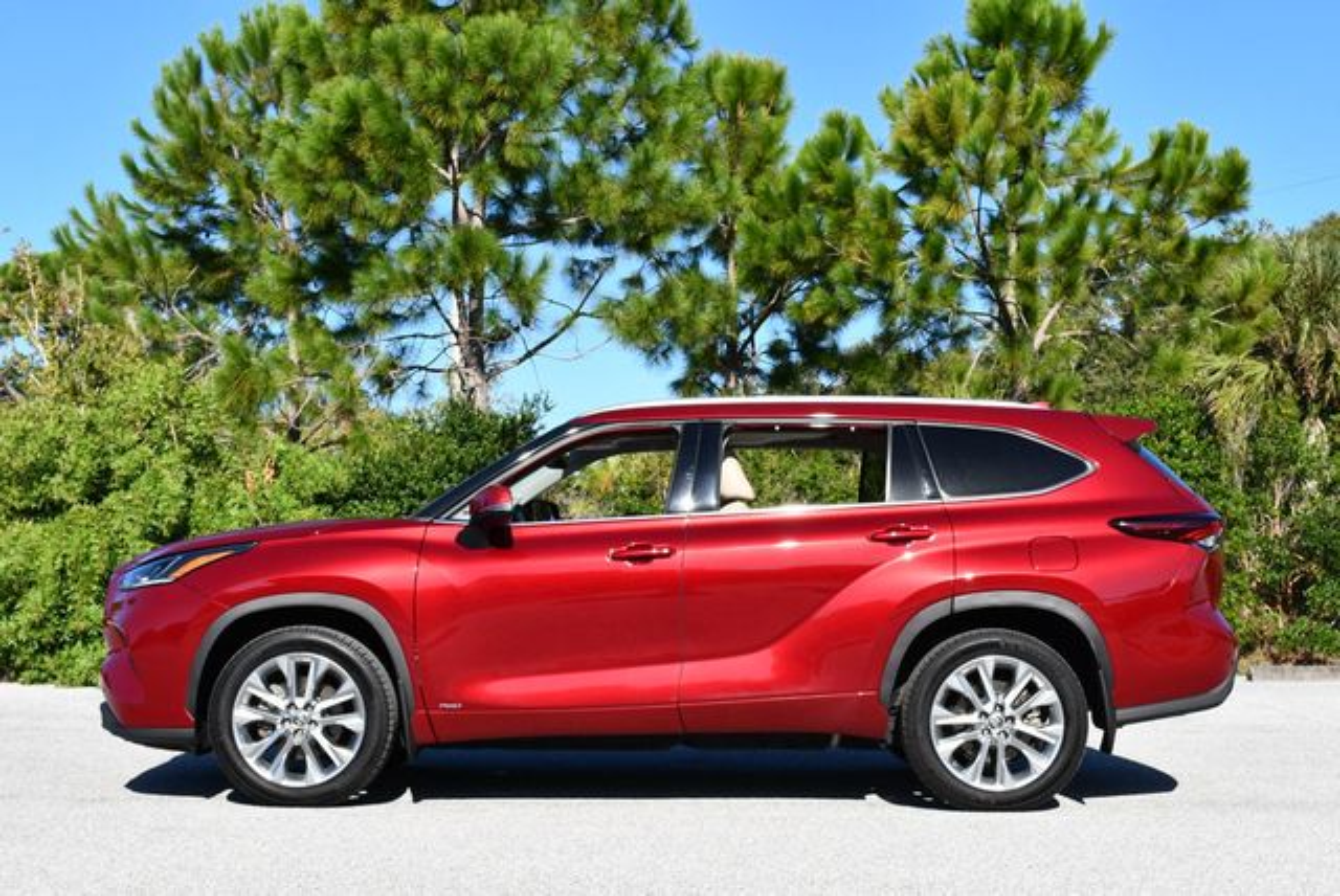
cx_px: 670
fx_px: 2086
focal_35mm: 56
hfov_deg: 35.6
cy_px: 448
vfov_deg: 24.2
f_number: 8
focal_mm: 28
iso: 140
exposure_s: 1/250
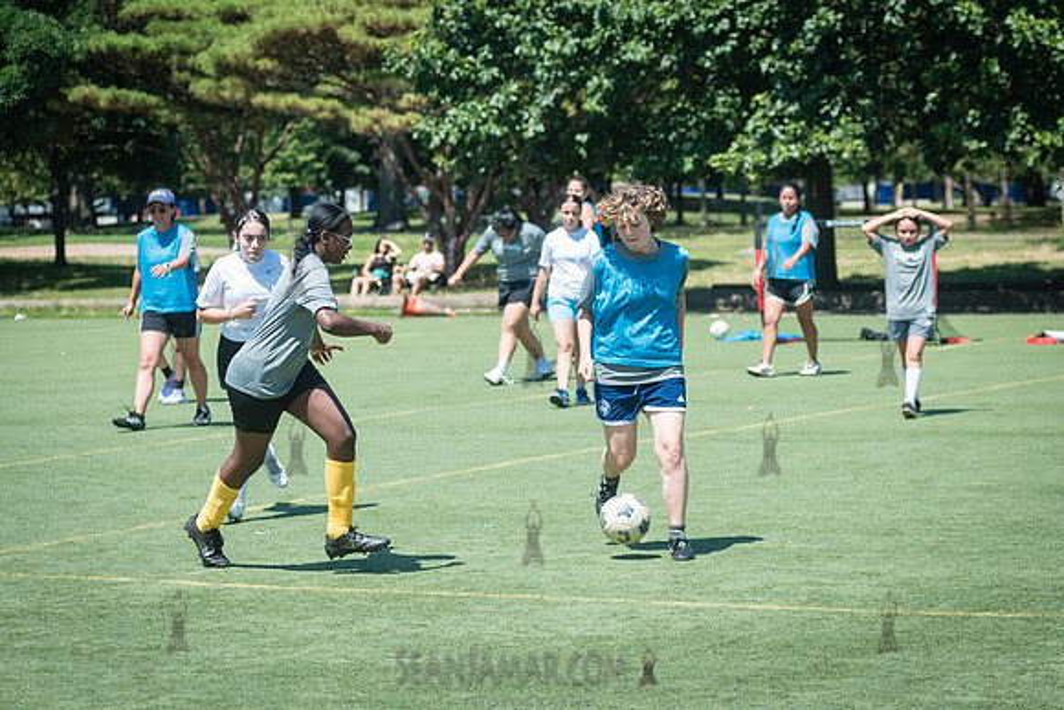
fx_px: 3562
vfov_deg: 11.4
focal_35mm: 121
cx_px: 600
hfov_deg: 17.0
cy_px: 454
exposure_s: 1/1000
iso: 200
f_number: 4
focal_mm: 92
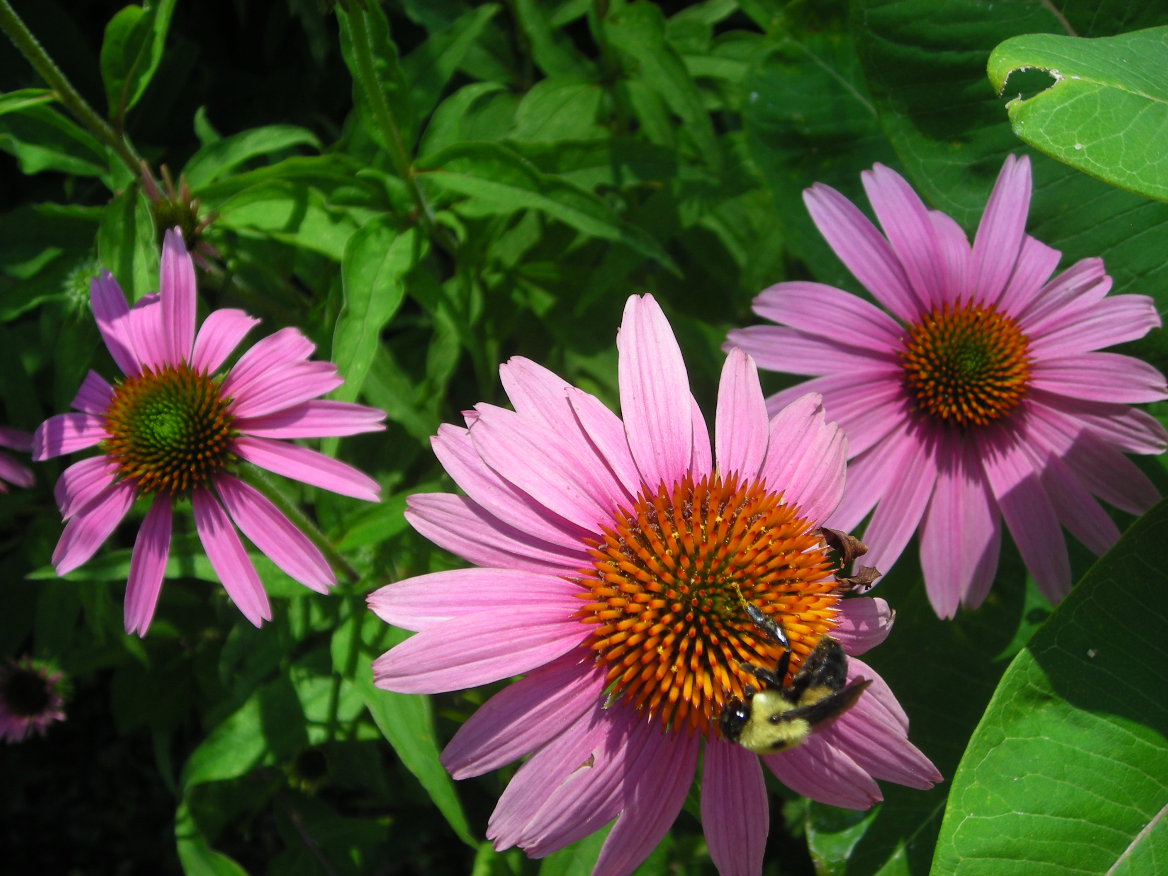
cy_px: 438
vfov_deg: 35.1
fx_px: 1383
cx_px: 584
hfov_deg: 45.8
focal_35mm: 41
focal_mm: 6.8
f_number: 6.6
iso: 50
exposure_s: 1/150
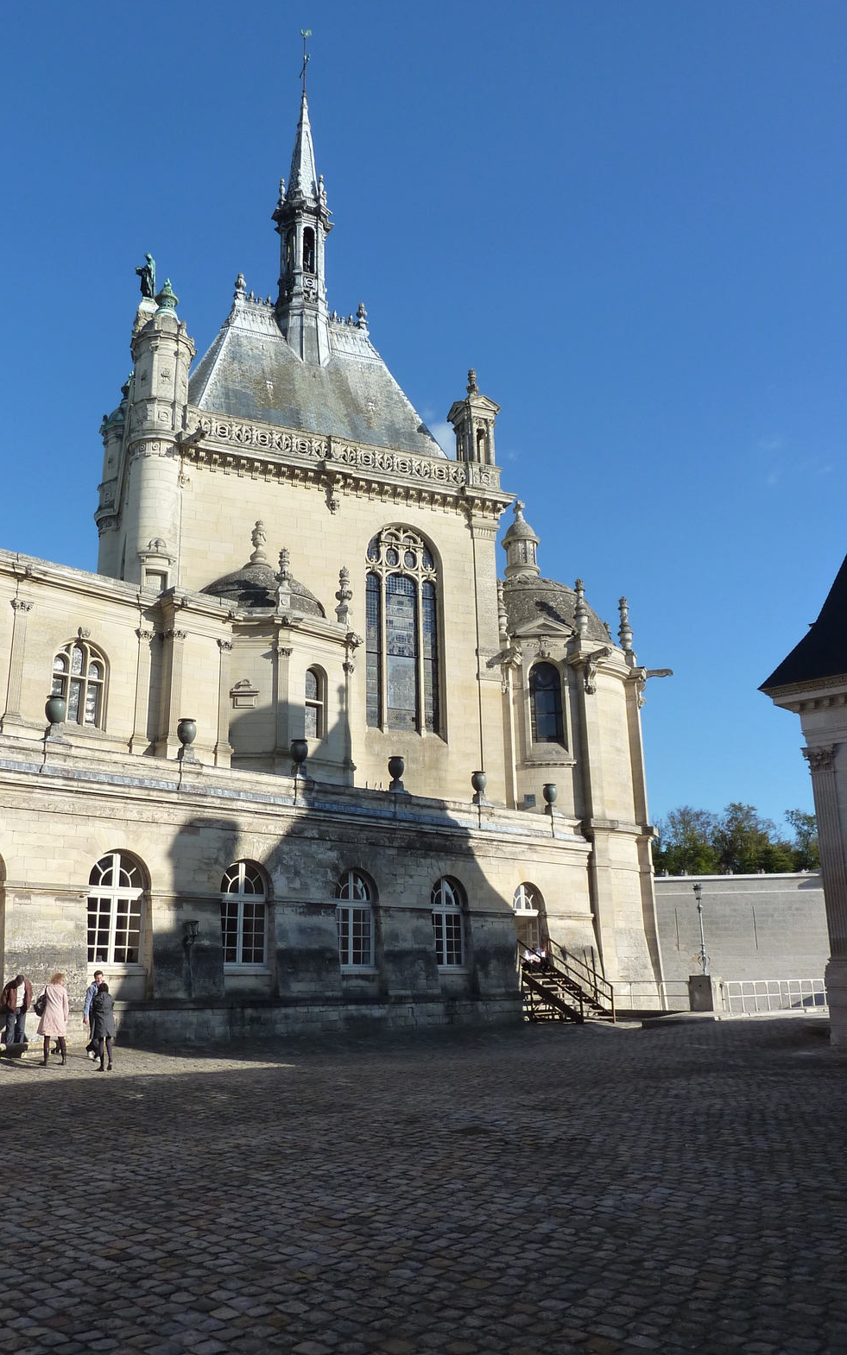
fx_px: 997
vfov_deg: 68.4
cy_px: 671
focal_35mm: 27
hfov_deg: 45.9
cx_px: 370
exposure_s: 1/500
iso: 125
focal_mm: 4.1
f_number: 4.5
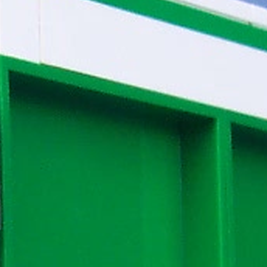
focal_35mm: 228
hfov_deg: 7.5
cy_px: 410
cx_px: -146
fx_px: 1990
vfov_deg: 7.5
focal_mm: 5.6
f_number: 2.8
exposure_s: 1/125
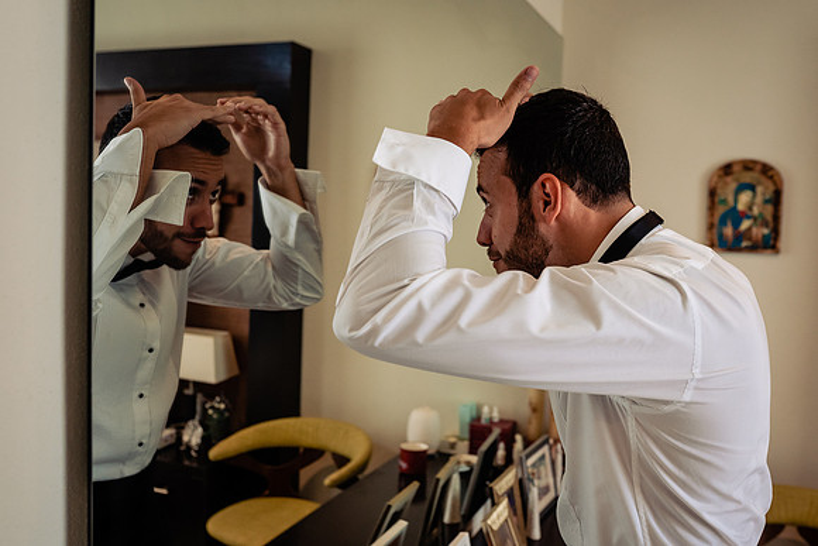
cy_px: 273
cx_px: 397
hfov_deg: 52.0
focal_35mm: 37
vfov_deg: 36.1
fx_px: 839
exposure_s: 1/200
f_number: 3.5
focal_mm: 35
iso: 2000
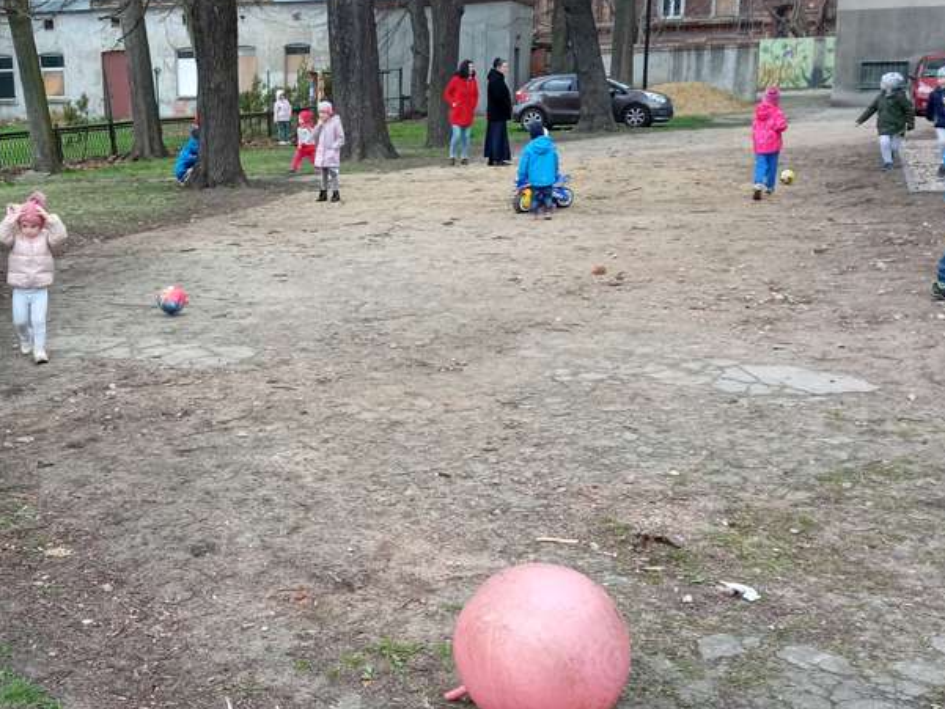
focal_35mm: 46
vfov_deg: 31.5
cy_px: 384
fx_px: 1256
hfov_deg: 40.1
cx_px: 239
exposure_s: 1/121
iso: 114
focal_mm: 3.79
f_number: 2.2
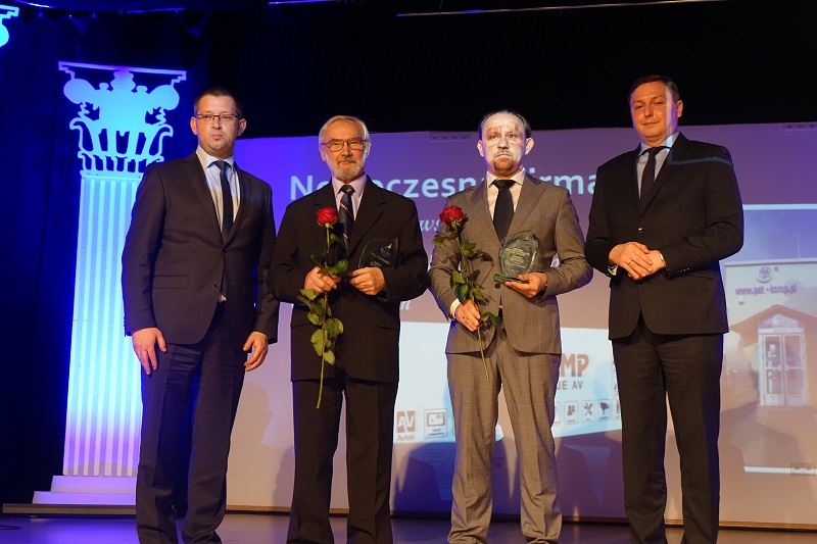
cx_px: 408
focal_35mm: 50
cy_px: 272
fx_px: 1134
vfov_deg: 27.0
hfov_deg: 39.6
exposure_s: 1/50
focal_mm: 18.21
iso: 800
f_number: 2.8
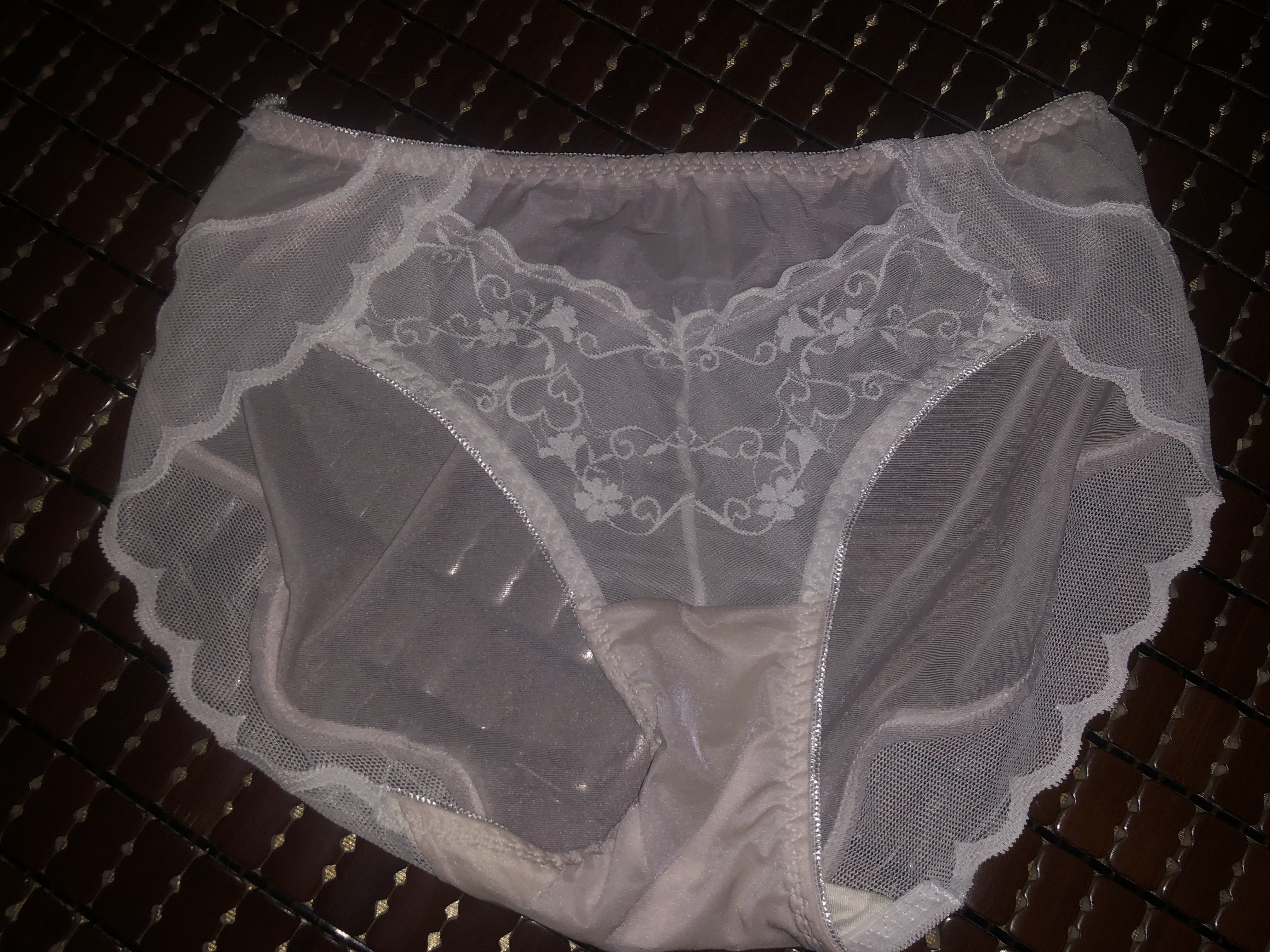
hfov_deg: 63.4
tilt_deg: -76.5
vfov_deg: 49.7
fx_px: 1027
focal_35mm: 28
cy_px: 476
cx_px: 635
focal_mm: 4
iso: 40
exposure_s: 1/35
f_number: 1.8
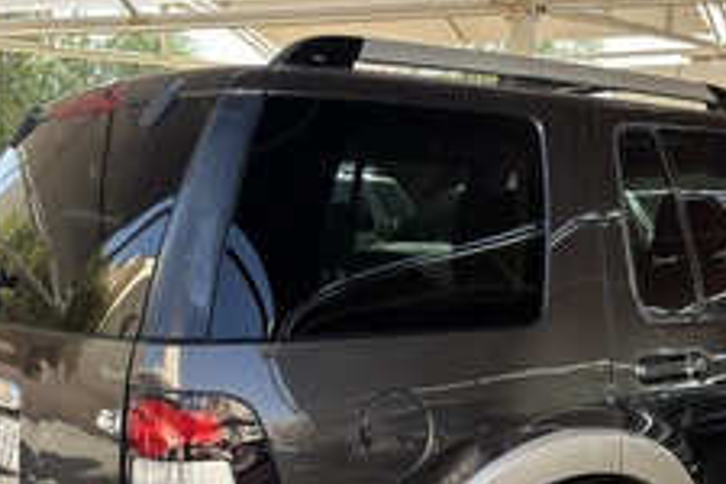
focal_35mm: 55
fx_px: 1109
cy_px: 447
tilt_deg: -12.1
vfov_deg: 23.9
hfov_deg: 35.7
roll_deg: -0.4
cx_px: 515
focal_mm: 5.96
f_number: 1.6
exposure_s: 1/342
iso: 50
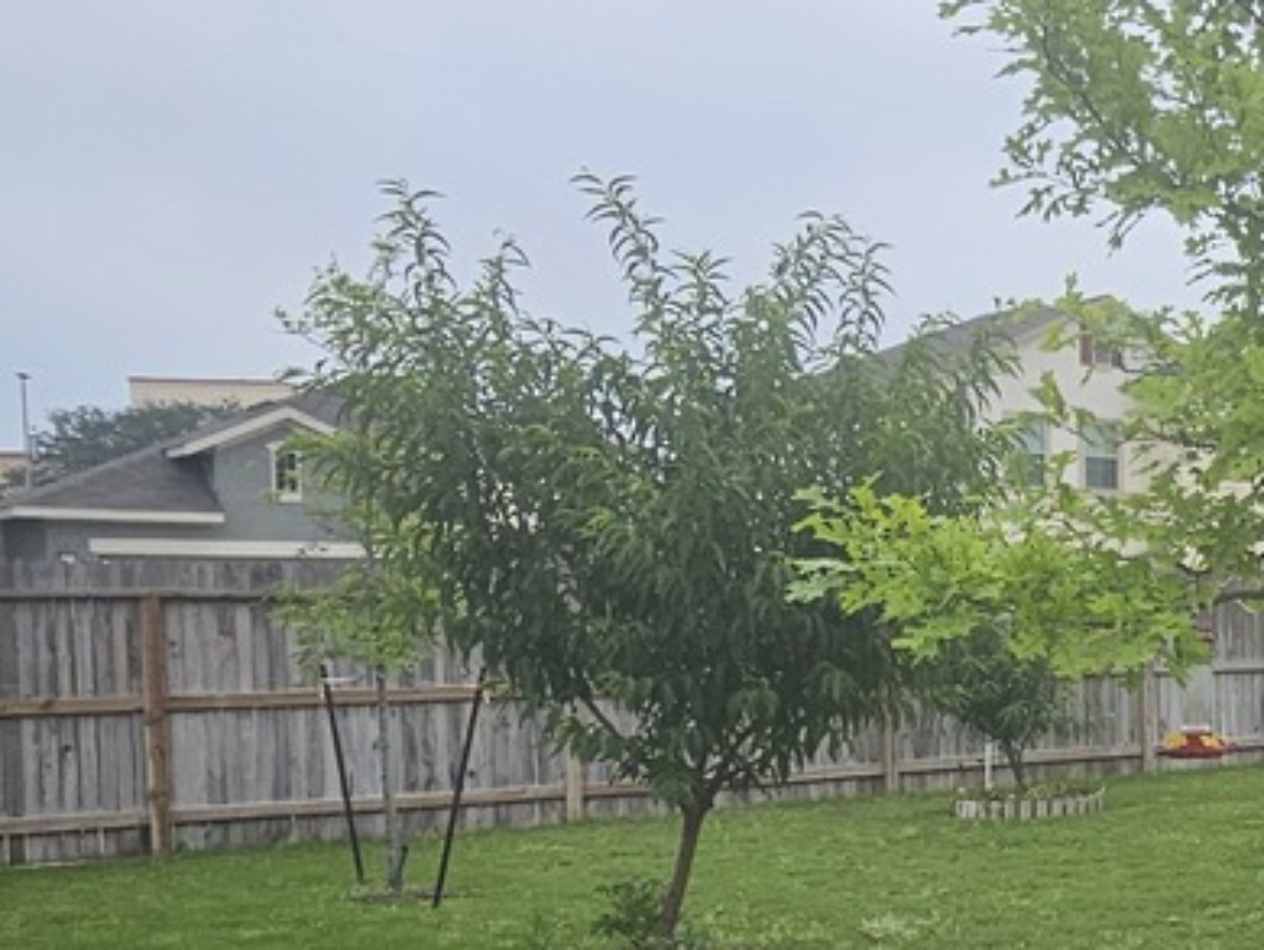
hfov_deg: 31.4
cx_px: 1608
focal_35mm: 48
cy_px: 684
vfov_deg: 29.9
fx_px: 1754
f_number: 2.2
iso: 50
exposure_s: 1/1433
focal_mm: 2.2
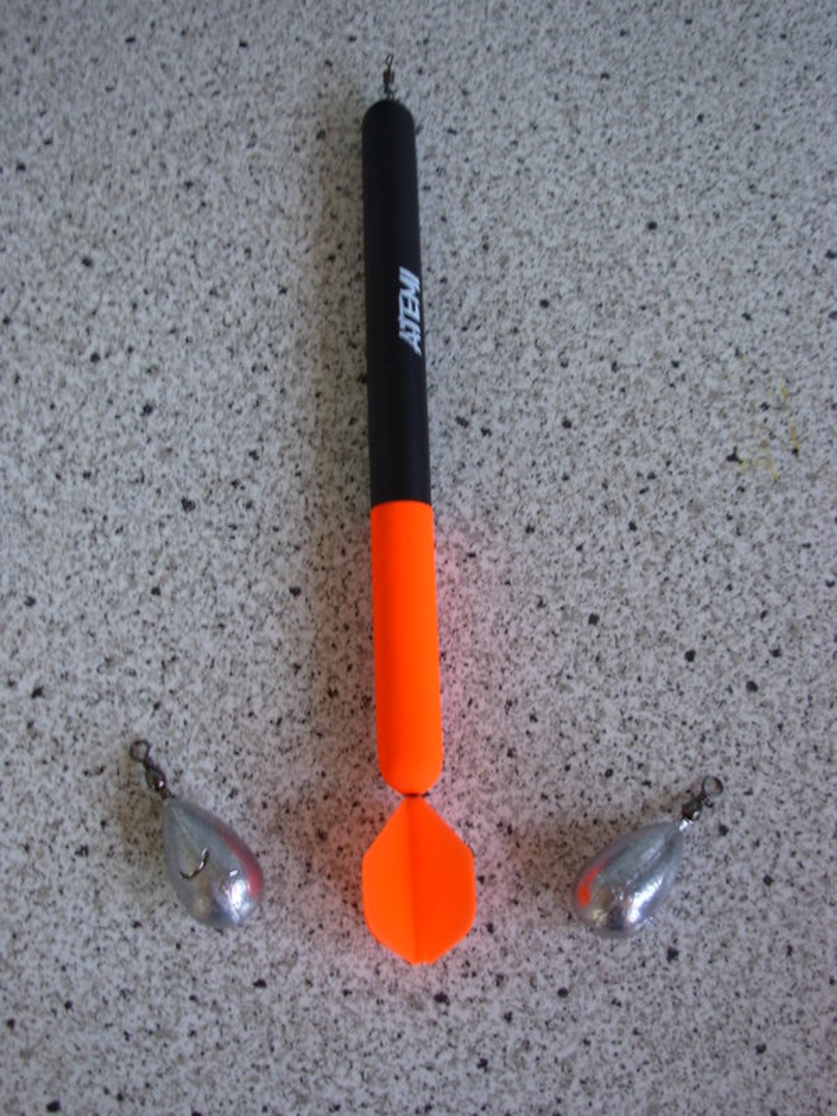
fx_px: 1225
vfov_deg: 49.0
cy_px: 558
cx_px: 418
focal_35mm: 38
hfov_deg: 37.7
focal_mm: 6.3
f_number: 2.9
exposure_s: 1/11.6
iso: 50
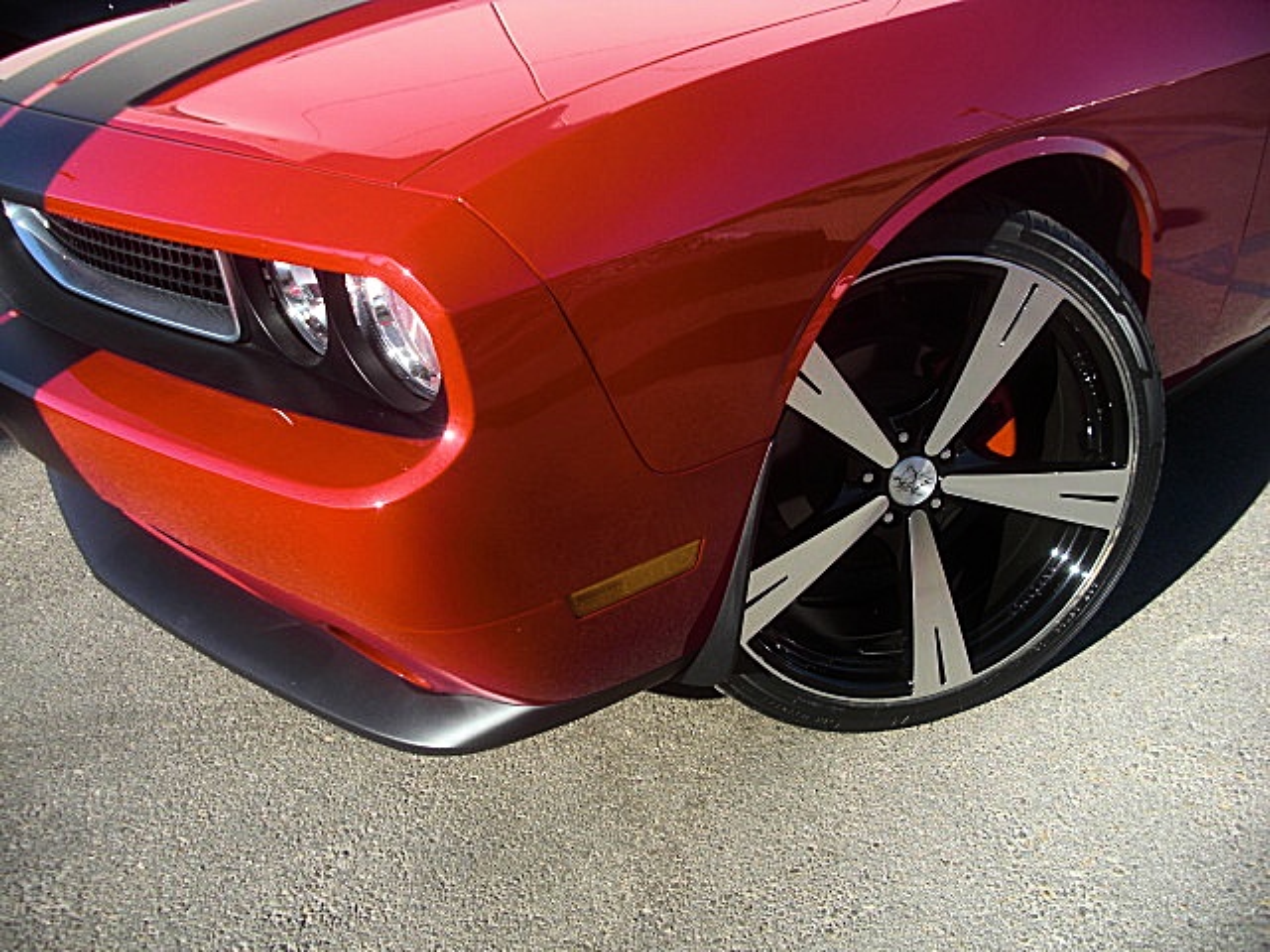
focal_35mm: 36
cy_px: 476
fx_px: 1321
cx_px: 635
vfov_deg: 39.7
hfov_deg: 51.4
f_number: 2.8
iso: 50
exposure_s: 1/400
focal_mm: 6.3
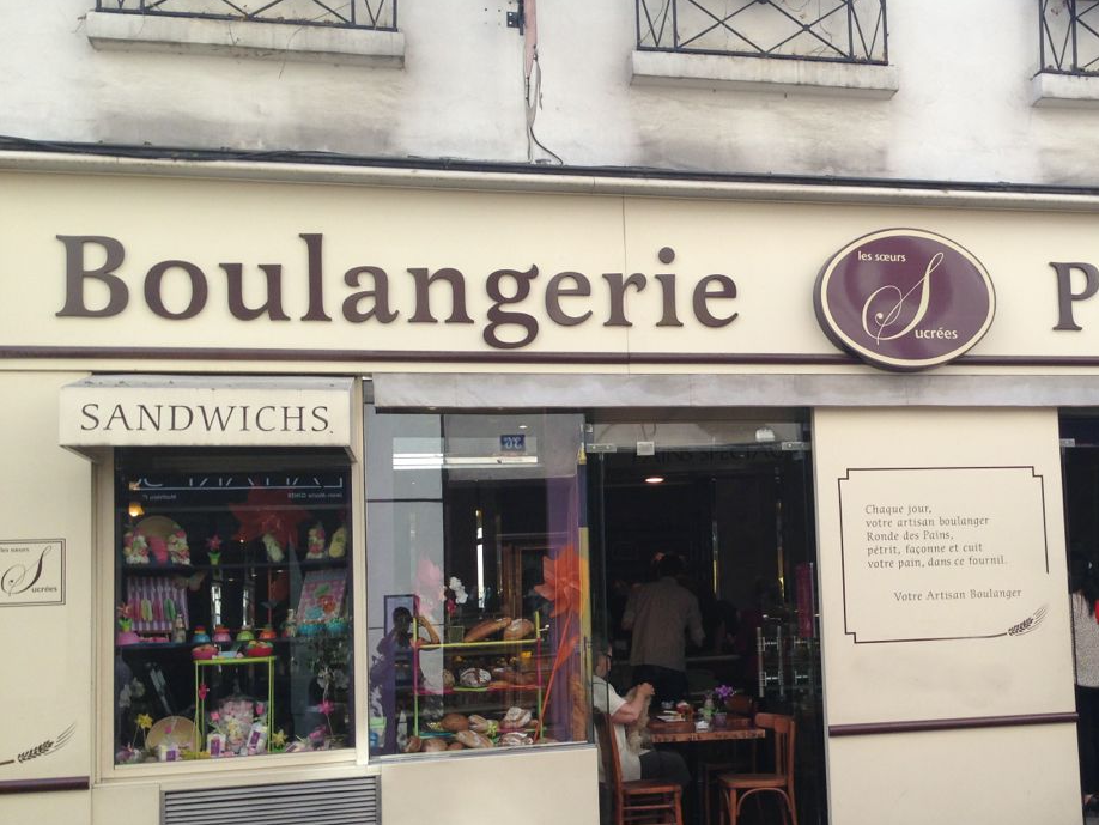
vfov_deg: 31.5
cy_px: 484
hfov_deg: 40.5
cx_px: 765
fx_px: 1461
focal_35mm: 46
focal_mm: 4.12
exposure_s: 1/311
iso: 50
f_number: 2.4
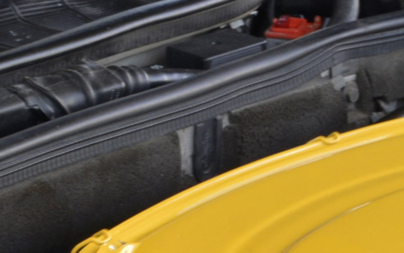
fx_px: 3391
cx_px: 491
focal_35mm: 308
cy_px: 725
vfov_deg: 4.1
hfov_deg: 6.8
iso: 200
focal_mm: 45
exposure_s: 1/20
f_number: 10
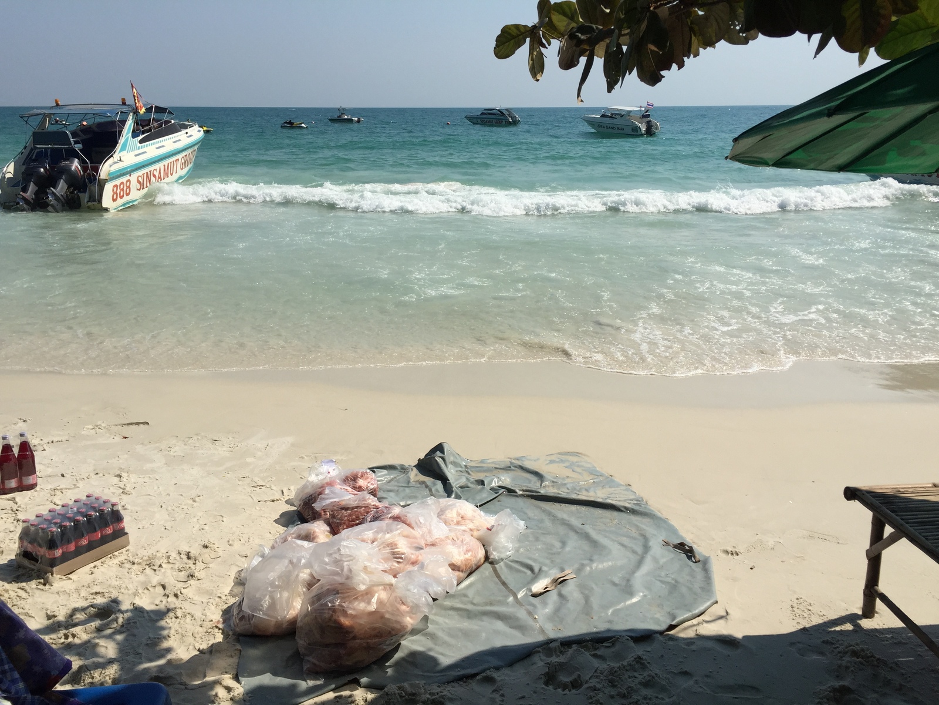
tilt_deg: -16.8
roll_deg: -1.1
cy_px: 352
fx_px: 787
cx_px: 470
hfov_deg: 61.7
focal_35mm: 29
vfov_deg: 48.2
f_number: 2.2
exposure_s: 1/4950
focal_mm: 4.15
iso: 32
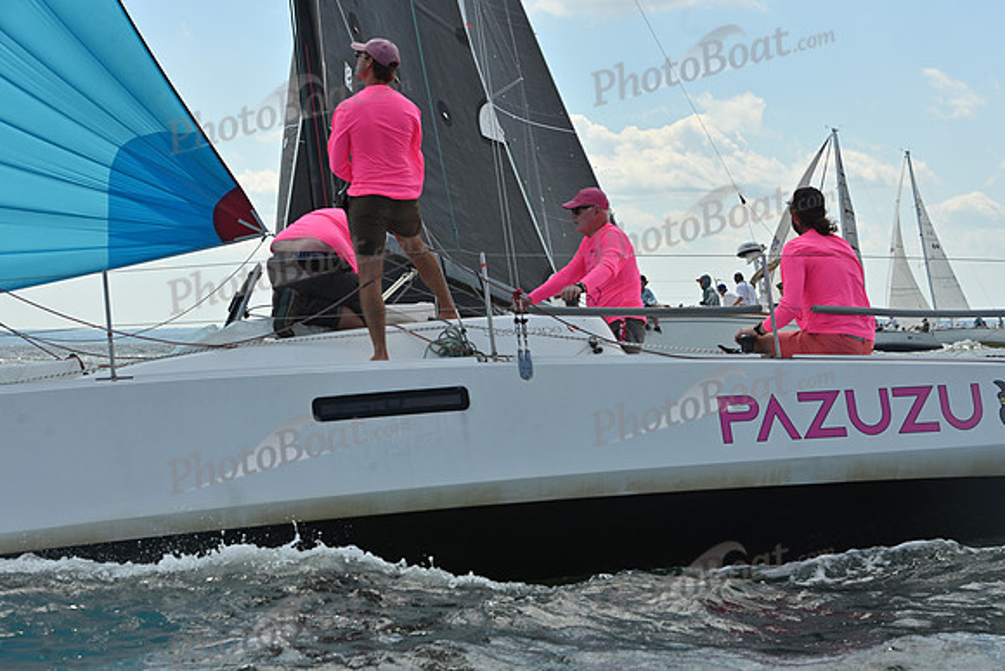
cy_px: 336
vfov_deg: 14.9
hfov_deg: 22.1
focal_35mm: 92
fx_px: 2569
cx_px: 502
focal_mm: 92
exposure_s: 1/1250
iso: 250
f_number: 8
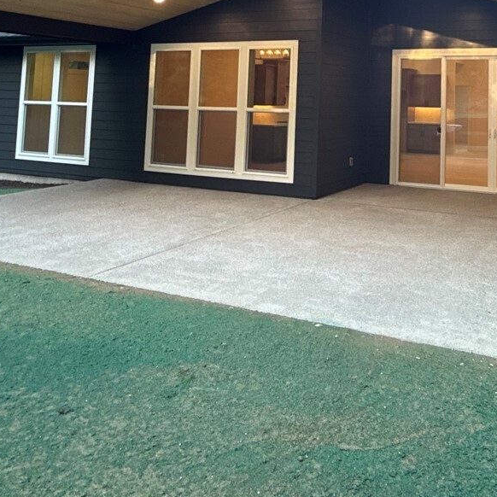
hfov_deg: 45.5
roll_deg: -1.2
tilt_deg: +4.3
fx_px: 552
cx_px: 412
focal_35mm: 34
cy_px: 58
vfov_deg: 44.5
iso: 200
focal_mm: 2.22
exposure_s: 1/60
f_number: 2.2
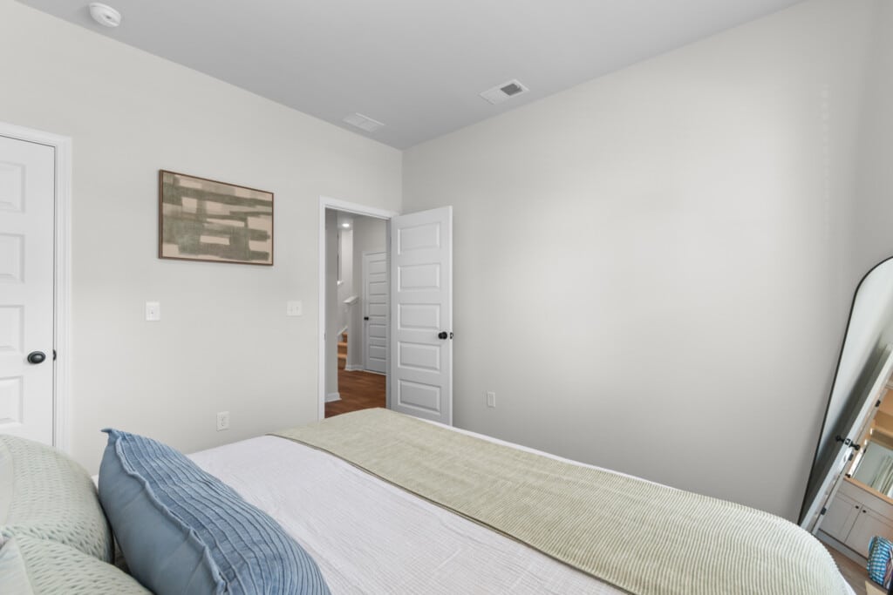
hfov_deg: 100.4
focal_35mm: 15
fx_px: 372
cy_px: 298
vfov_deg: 77.3
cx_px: 446
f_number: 4.5
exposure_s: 1/8
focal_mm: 10
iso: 100
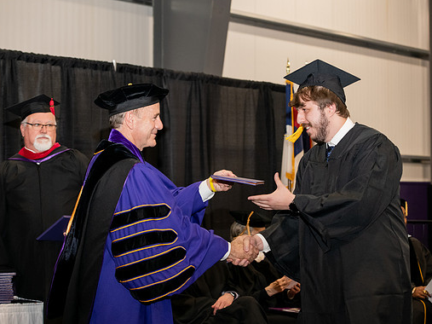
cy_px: 163
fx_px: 961
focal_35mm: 77
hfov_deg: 25.3
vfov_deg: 19.1
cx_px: 234
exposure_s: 1/200
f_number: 5
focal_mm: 70
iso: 2000
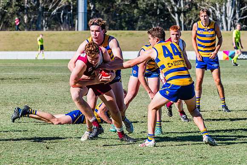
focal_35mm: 209
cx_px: 96
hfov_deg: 9.9
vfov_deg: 6.6
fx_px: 1432
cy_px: 65
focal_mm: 170
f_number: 10
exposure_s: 1/1600
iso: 800
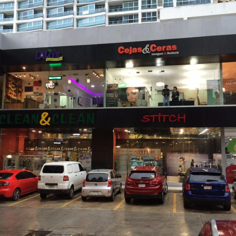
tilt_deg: +7.0
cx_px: 124
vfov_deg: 47.2
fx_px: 270
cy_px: 118
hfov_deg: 47.2
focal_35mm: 35
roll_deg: -1.5
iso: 100
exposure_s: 1/30
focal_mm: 4.15
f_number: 2.2
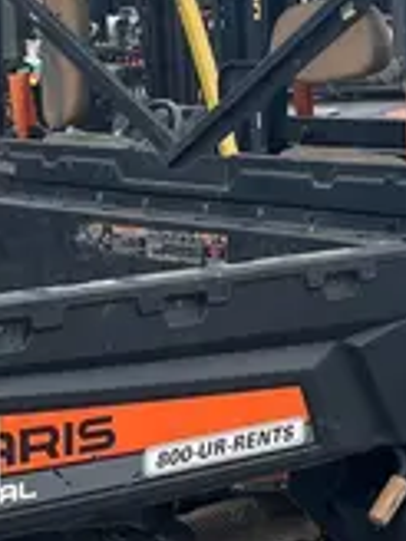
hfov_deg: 12.7
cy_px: 200
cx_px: 284
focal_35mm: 116
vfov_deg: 16.9
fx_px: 1814
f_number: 1.6
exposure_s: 1/1036
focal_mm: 5.1
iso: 50
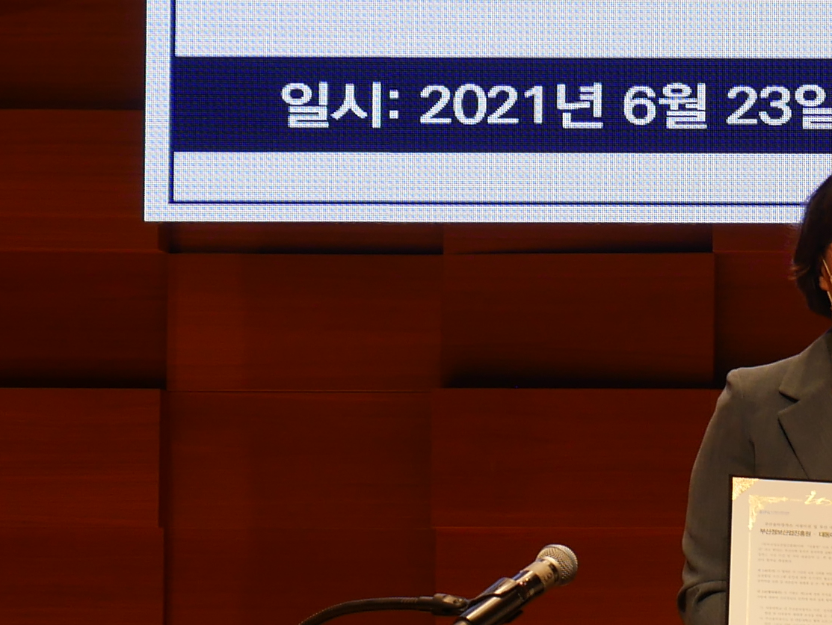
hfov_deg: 11.6
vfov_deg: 9.0
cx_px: 1151
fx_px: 3968
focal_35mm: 165
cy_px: 437
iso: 200
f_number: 5
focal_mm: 20
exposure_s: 1/80
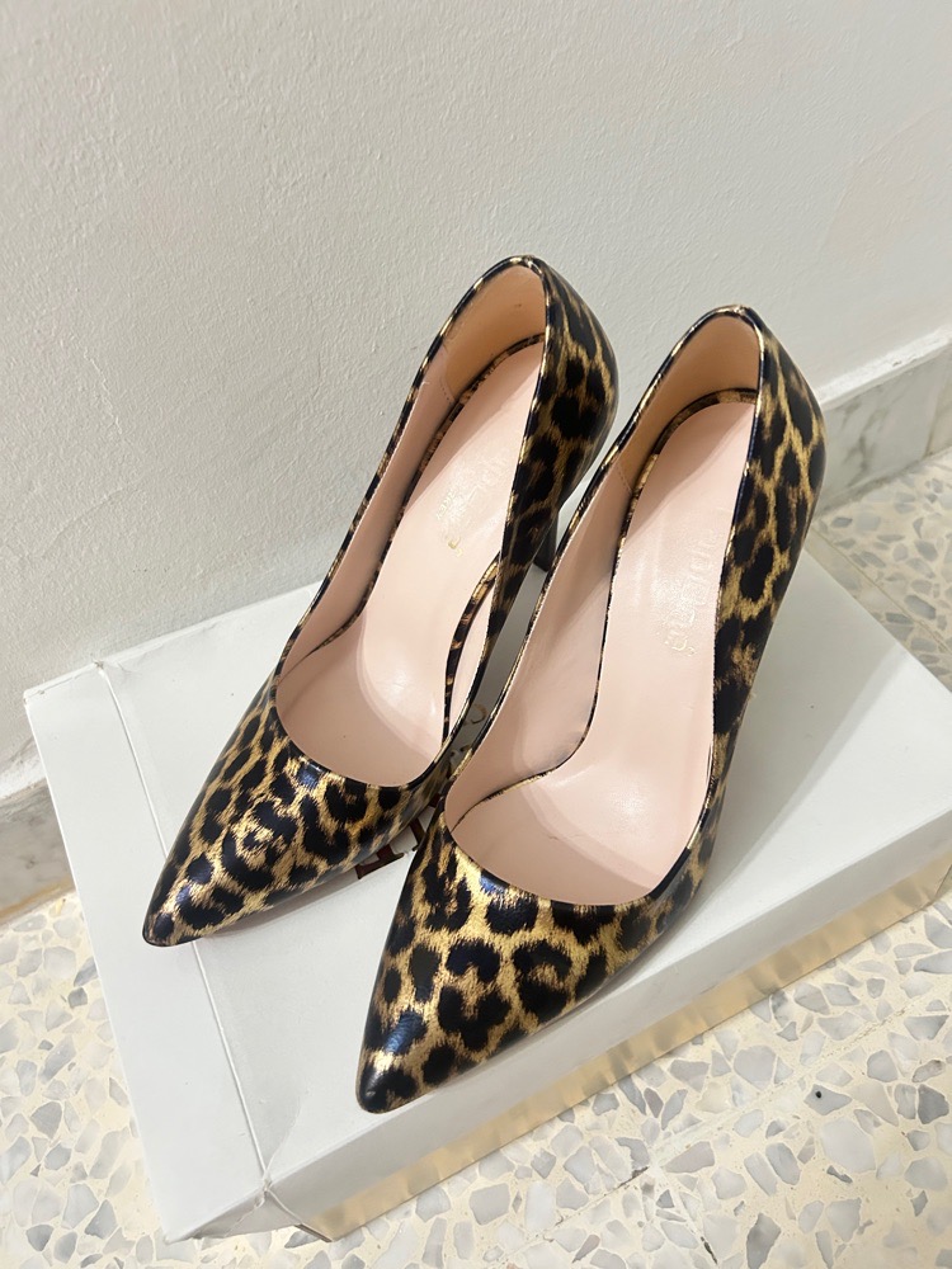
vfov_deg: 67.3
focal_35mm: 26
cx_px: 476
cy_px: 634
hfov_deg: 53.1
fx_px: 953
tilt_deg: -50.5
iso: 640
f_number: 1.5
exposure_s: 1/25
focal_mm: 5.7
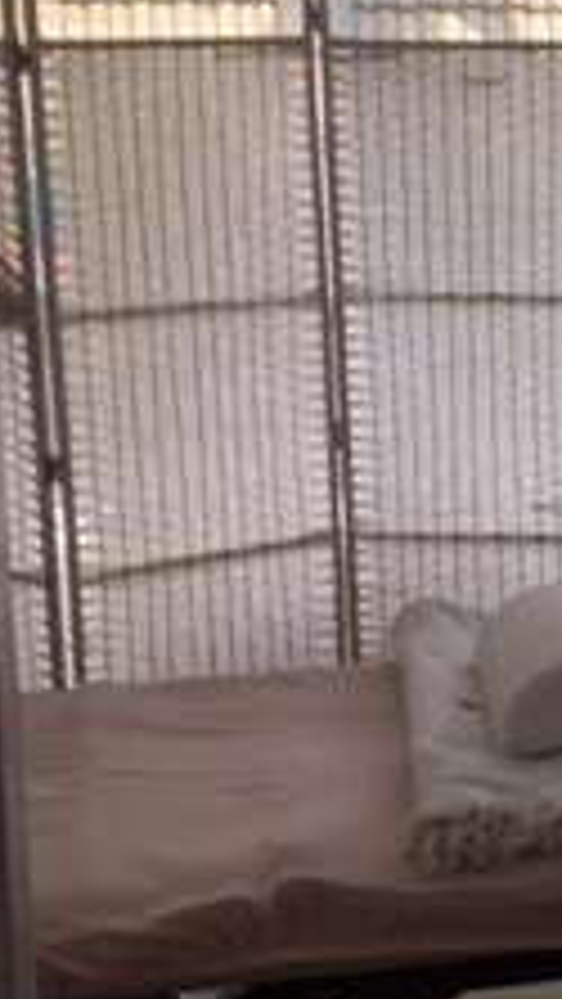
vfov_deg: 23.4
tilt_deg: -10.7
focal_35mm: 91
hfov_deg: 12.2
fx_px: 2409
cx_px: 1007
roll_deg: -0.6
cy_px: 441
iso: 25
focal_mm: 4.15
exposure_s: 1/50
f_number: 2.2
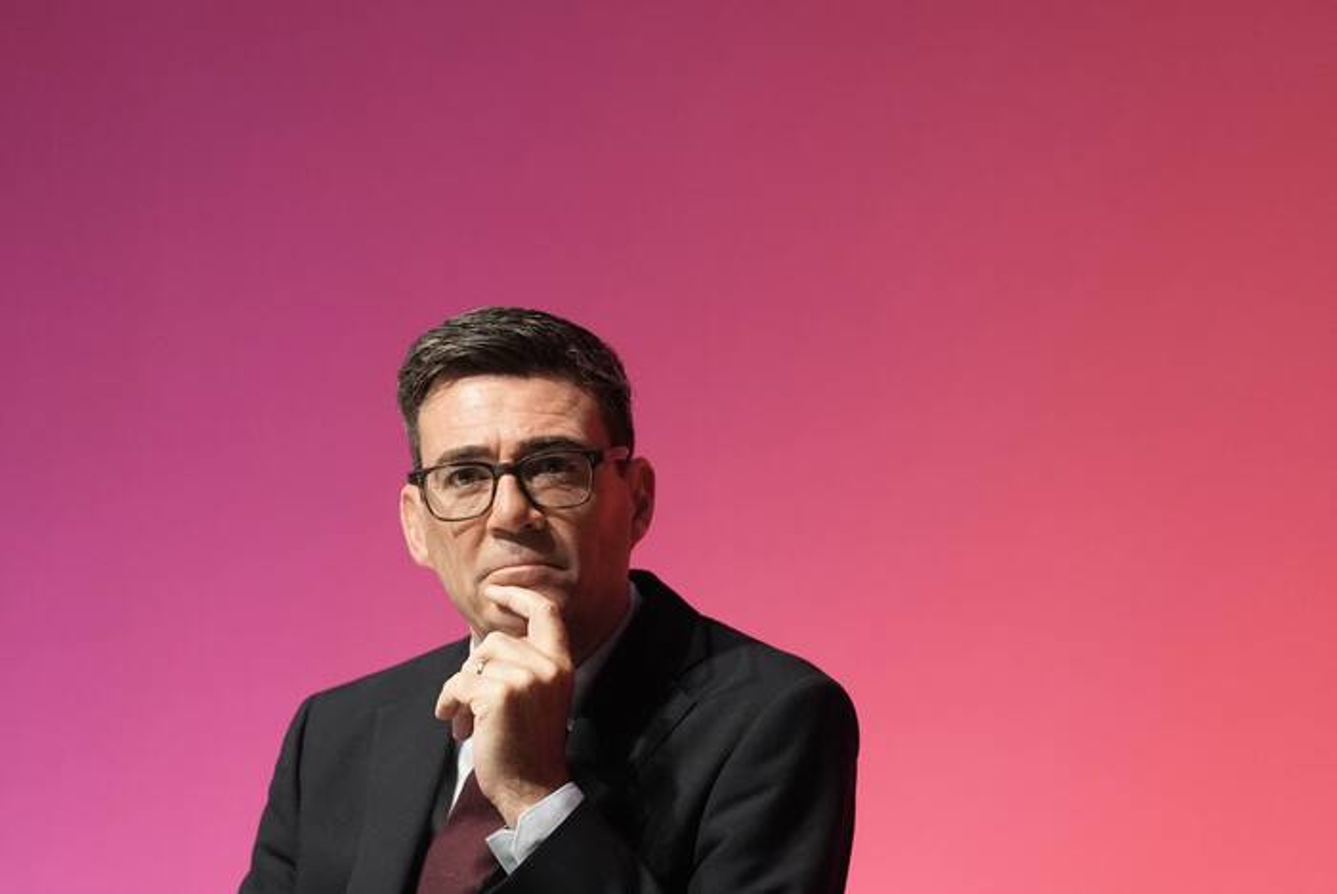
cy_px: 447
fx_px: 10482
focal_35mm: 282
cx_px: 668
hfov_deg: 7.3
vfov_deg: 4.9
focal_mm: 188
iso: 3200
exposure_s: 1/400
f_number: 3.2
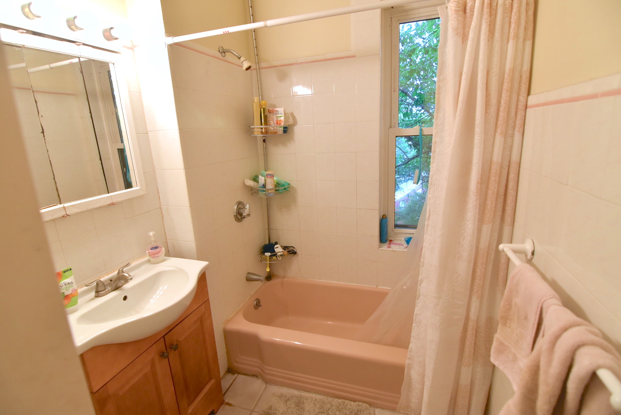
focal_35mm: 16
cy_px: 208
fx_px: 285
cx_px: 310
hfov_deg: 94.9
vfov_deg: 72.2
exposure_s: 1/100
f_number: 5
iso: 400
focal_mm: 11
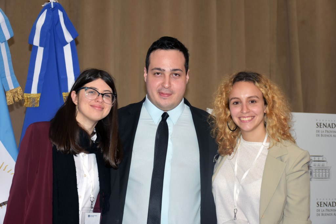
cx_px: 168
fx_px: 700
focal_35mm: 75
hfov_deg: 27.0
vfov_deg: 18.2
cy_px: 112
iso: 800
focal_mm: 50
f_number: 4.8
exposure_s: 1/60
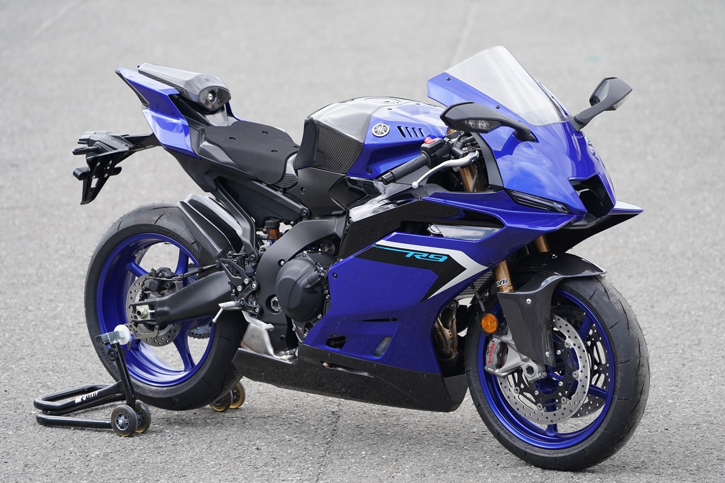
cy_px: 242
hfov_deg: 8.7
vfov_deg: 5.8
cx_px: 362
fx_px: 4793
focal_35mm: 238
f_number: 5.6
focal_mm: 238
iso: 250
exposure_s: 1/250
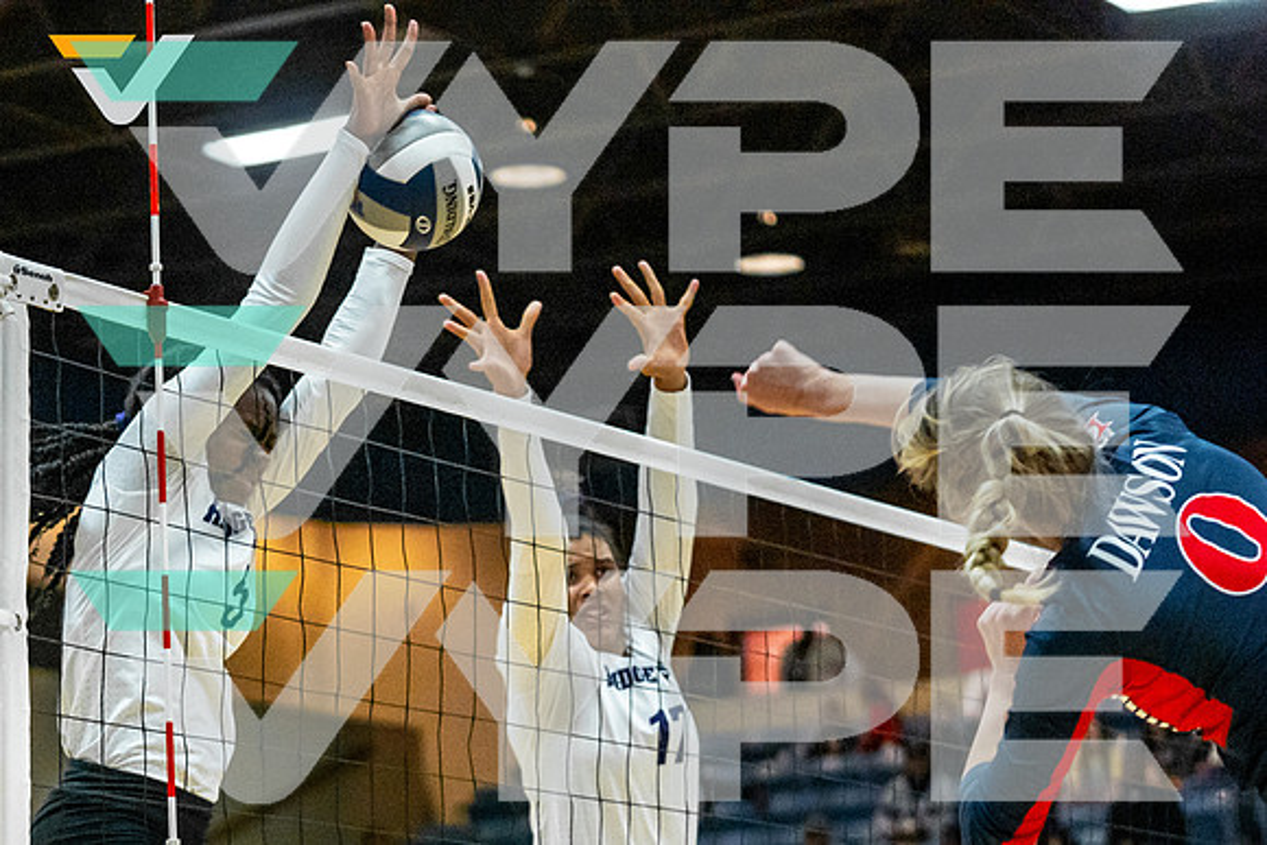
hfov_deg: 15.5
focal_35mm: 131
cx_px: 273
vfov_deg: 10.4
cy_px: 791
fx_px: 4615
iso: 2000
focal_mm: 70
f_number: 2.8
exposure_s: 1/1600
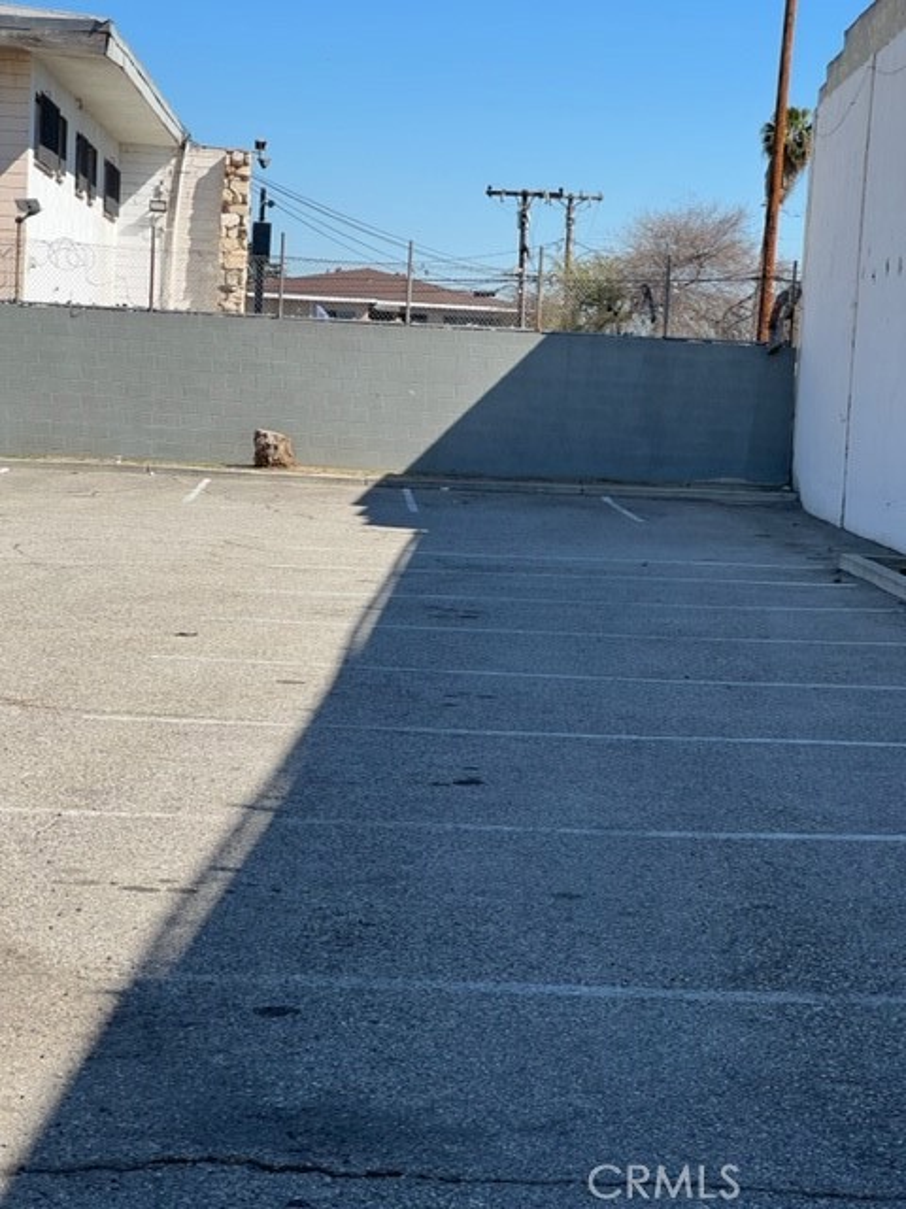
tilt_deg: -2.0
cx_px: 453
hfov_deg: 19.1
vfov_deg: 25.3
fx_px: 2687
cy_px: 604
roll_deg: -1.9
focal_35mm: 77
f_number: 2.8
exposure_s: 1/605
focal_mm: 9
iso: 32
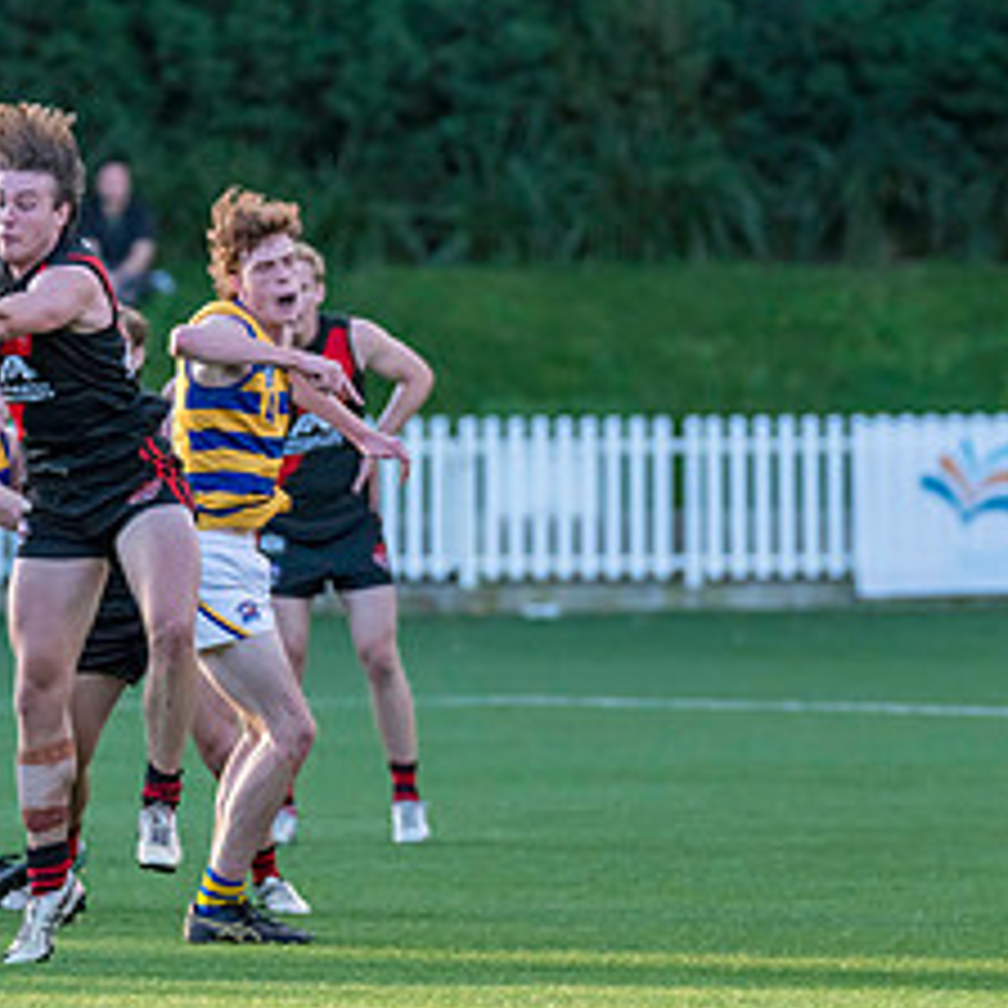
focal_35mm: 674
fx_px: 22205
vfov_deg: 2.6
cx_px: 220
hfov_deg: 2.6
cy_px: 294
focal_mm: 270
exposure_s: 1/2000
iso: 800
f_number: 4
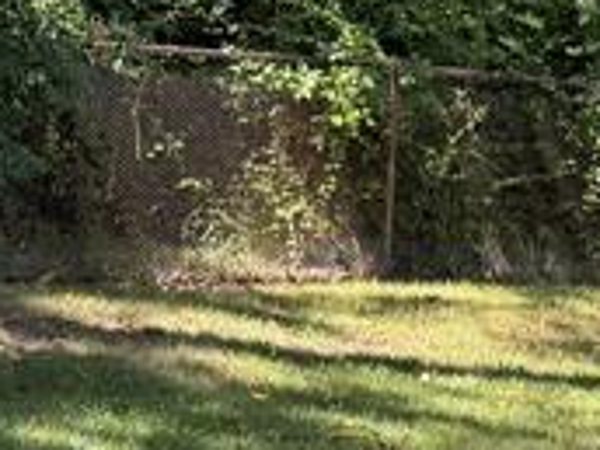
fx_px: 2479
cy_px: -492
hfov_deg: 13.7
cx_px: 527
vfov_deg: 9.6
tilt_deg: +17.5
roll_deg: +1.7
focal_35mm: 143
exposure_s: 1/735
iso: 100
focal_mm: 6.76
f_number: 1.78
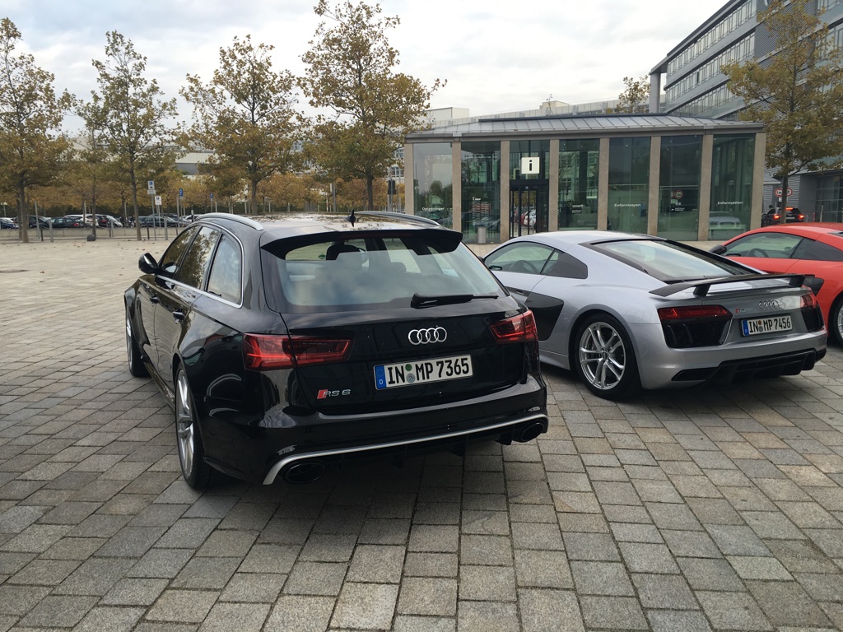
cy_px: 316
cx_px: 422
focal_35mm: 29
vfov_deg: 48.2
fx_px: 706
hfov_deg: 61.7
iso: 25
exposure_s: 1/149
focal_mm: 4.15
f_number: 2.2
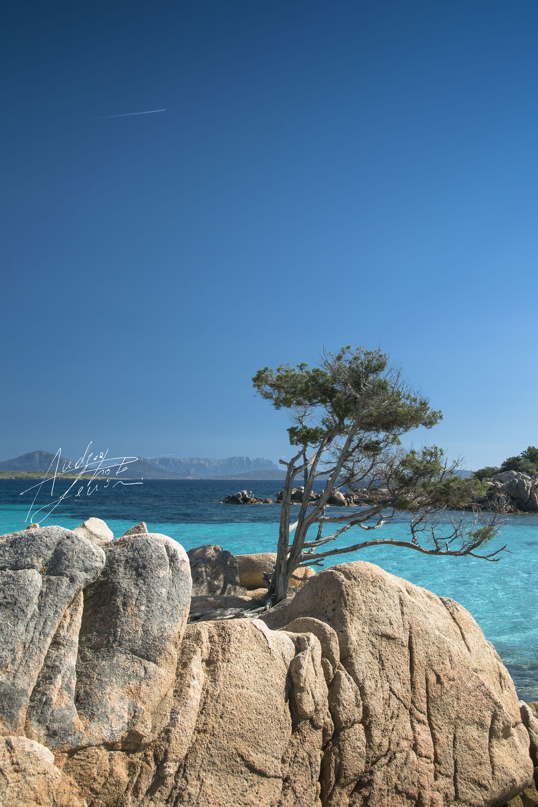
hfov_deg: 30.8
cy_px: 404
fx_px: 975
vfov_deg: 45.0
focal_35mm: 44
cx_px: 269
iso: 200
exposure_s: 1/250
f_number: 8
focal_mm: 29
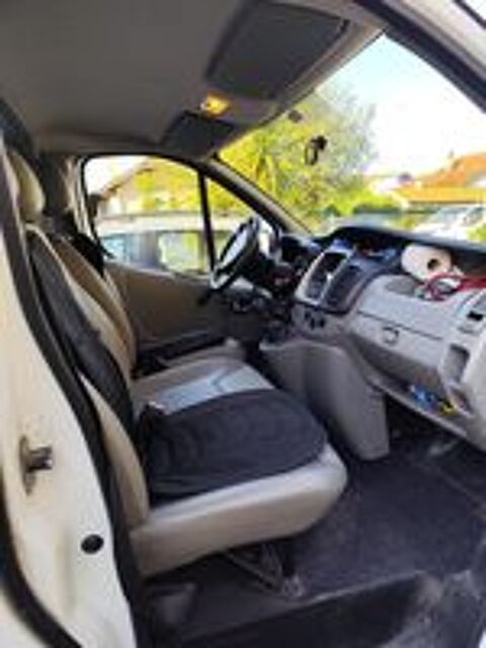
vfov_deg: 73.9
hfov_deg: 58.9
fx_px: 431
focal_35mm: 23
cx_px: 243
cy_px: 324
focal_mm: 6.14
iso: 50
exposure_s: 1/140
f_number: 1.65
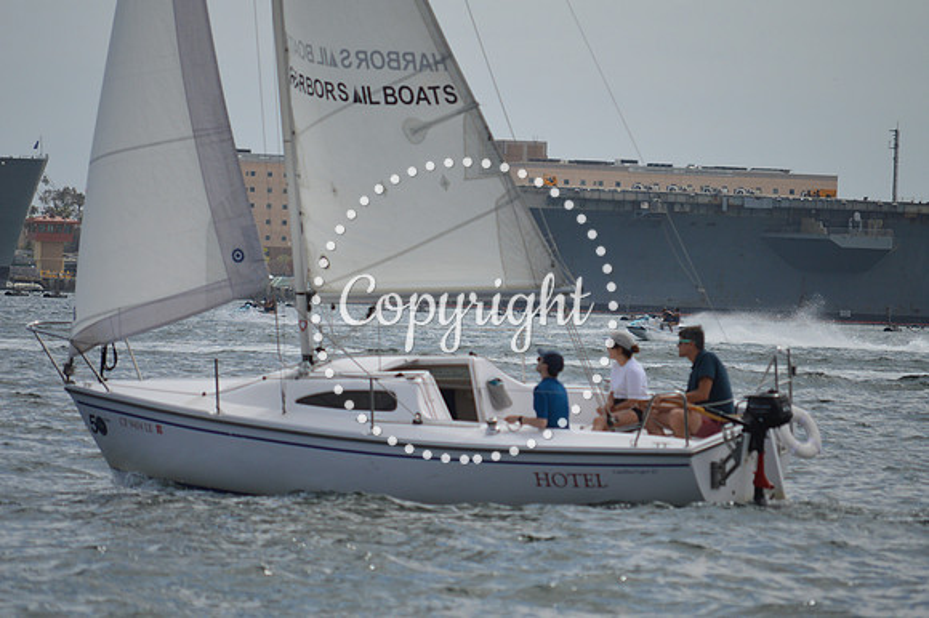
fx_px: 7737
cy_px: 309
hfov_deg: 6.9
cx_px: 464
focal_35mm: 300
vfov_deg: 4.6
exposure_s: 1/2000
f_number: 5.6
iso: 280
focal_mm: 200
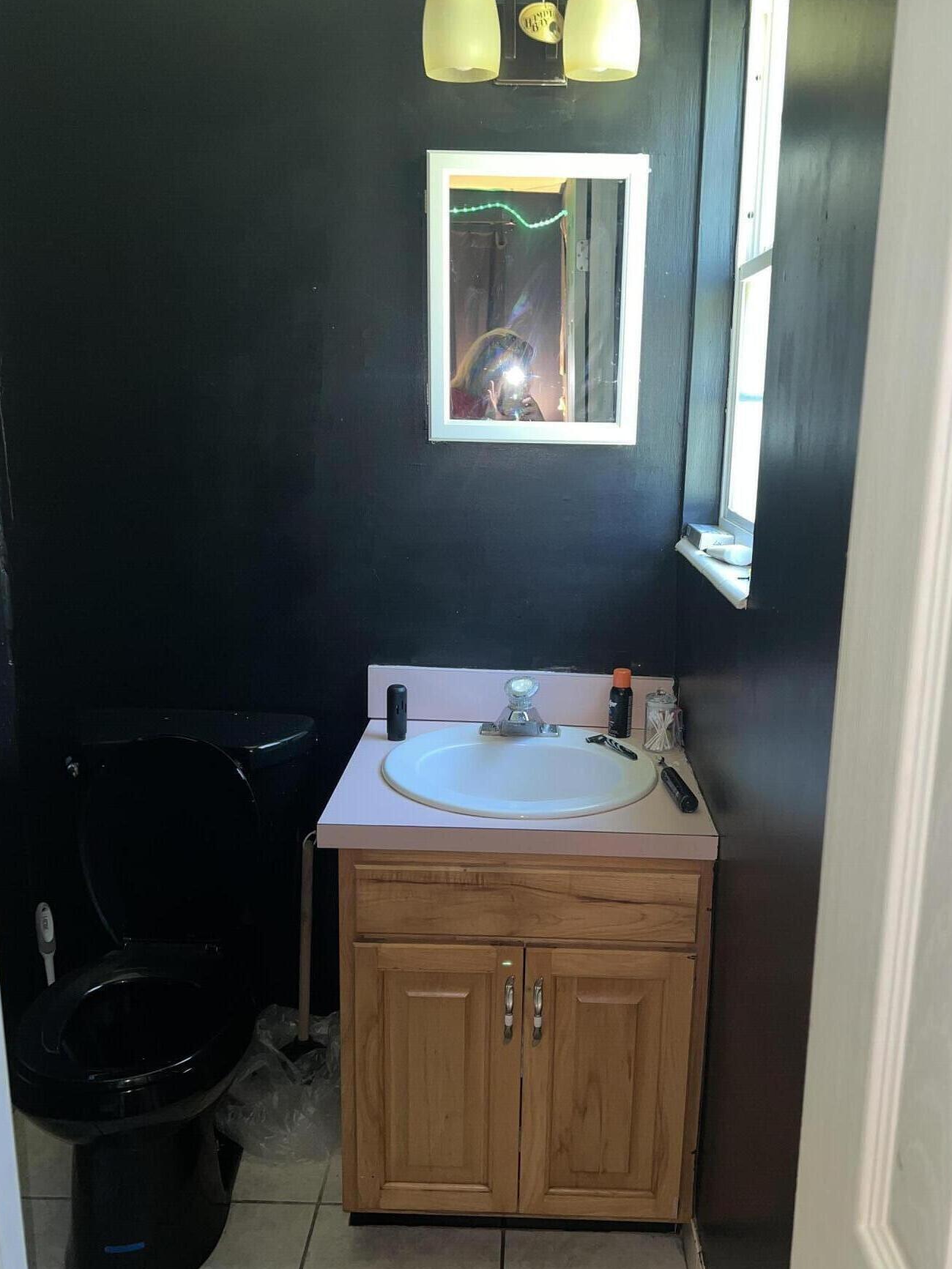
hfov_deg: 46.7
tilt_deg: -13.5
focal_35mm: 30
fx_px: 1100
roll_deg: -1.0
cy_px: 680
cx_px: 522
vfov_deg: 59.9
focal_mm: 5.7
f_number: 1.5
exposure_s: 1/15
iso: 50
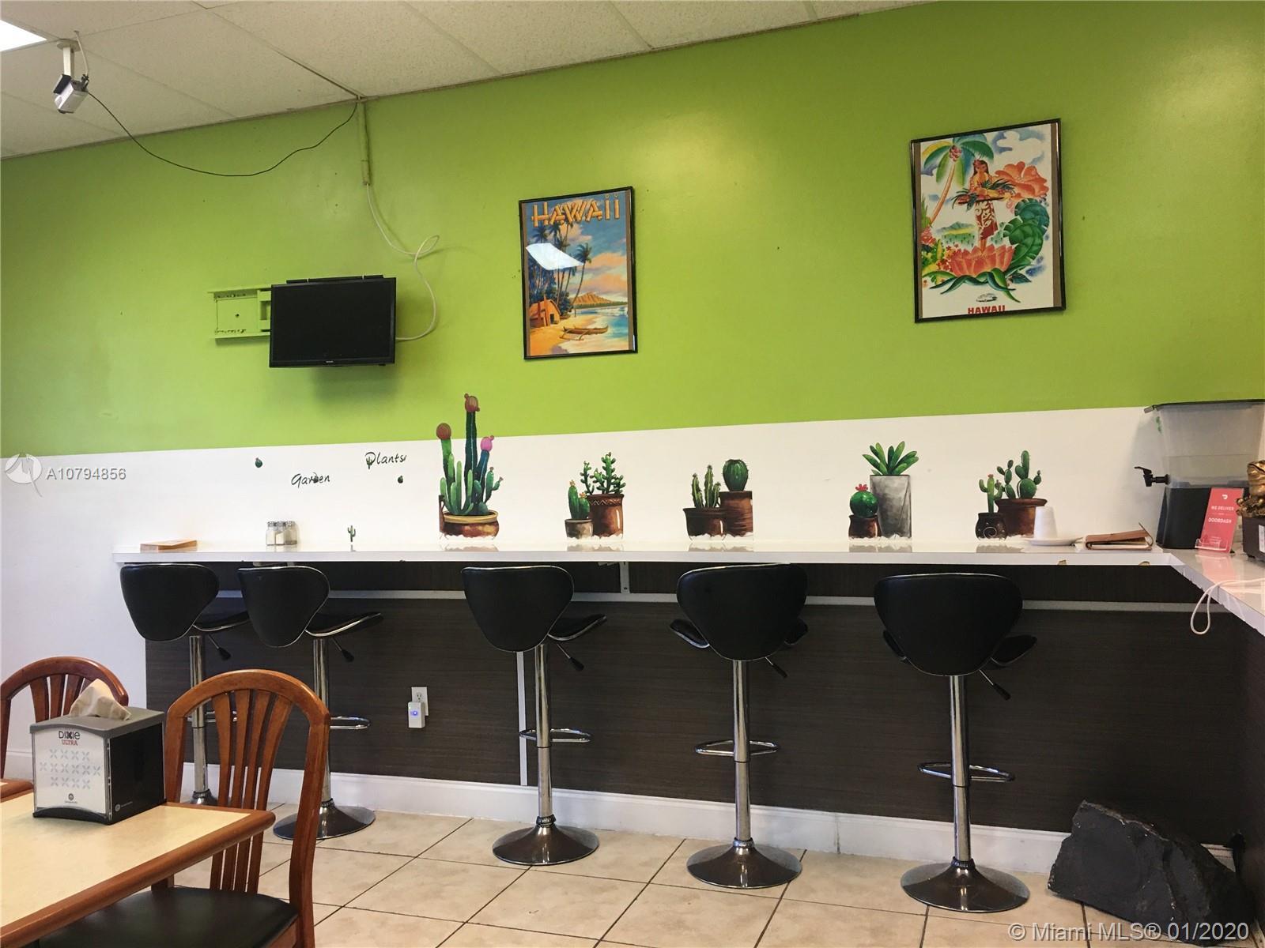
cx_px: 632
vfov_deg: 48.2
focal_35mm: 29
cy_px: 474
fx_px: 1060
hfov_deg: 61.7
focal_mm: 4.15
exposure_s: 1/30
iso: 40
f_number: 2.2
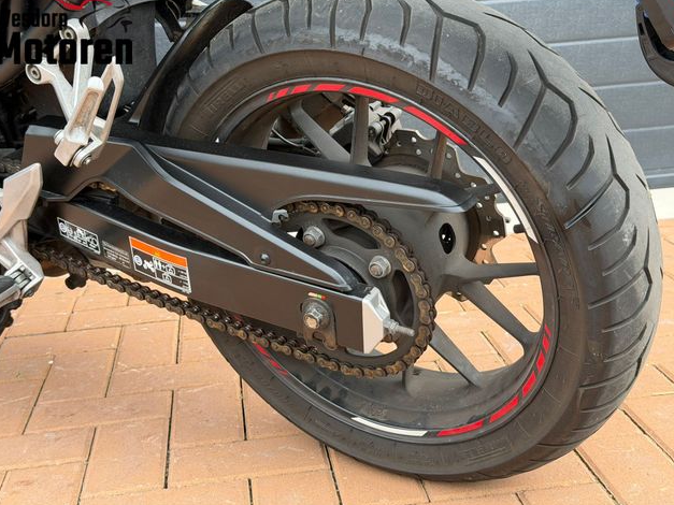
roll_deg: +3.3
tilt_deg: -12.0
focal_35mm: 49
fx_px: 954
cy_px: 250
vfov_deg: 29.7
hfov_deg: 38.9
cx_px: 339
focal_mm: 6.76
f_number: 1.78
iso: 64
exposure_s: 1/810
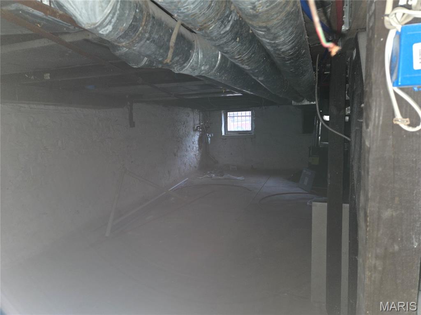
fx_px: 280
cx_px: 210
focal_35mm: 23
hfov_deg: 73.9
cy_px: 158
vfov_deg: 58.9
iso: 125
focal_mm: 5.4
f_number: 1.8
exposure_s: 1/21.2
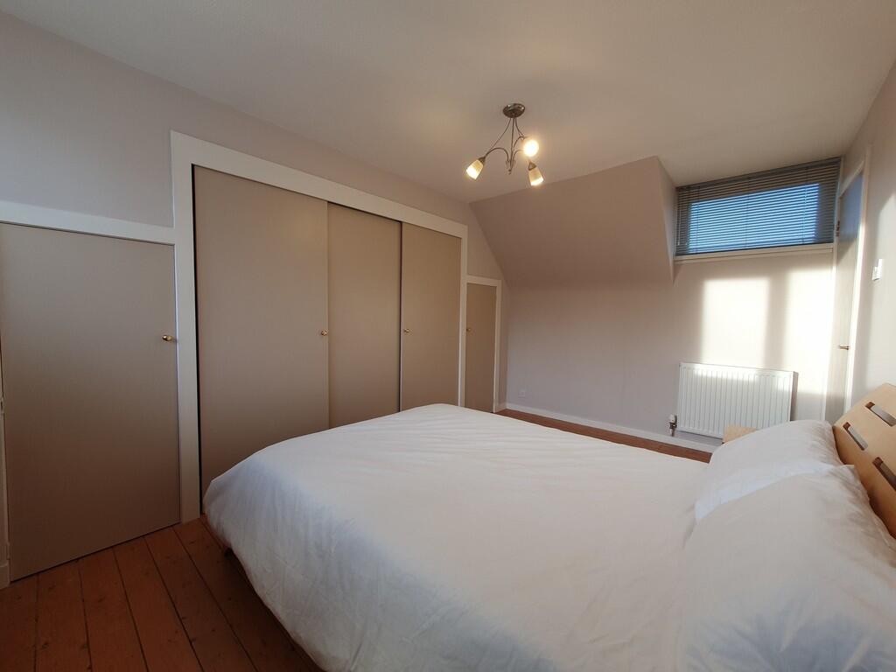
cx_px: 448
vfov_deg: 89.9
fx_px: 336
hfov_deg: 106.2
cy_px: 336
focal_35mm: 13
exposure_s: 1/50
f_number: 2.2
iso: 50
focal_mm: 1.8
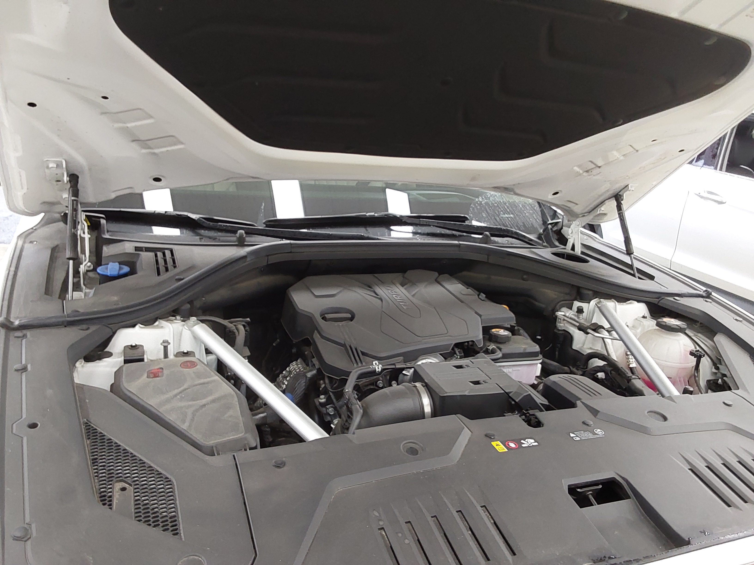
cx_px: 377
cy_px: 282
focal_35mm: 28
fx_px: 610
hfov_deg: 63.4
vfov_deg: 49.7
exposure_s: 1/60
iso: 200
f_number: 1.9
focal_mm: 2.91
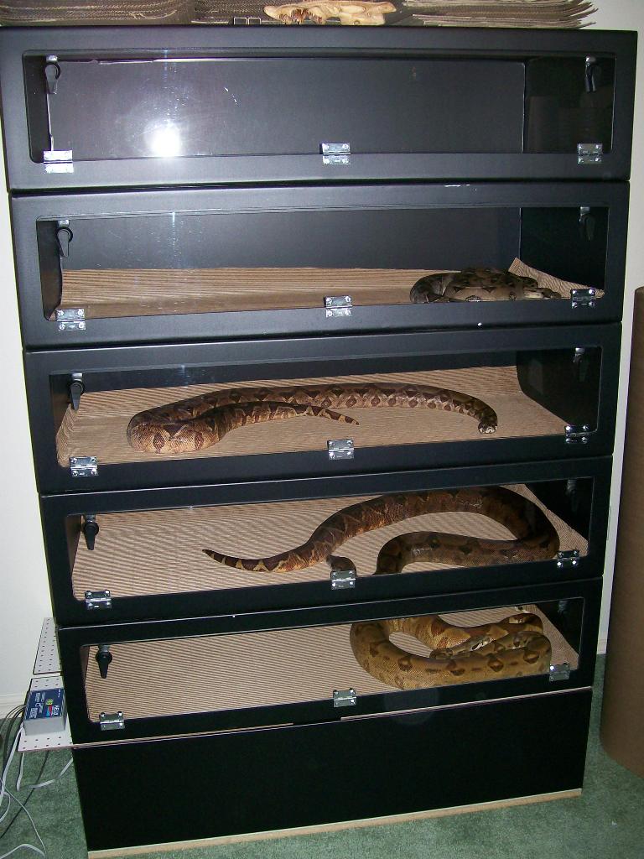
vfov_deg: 51.4
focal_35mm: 36
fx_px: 893
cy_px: 430
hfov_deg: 39.7
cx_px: 322
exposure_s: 1/64
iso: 140
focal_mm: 6
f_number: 2.7
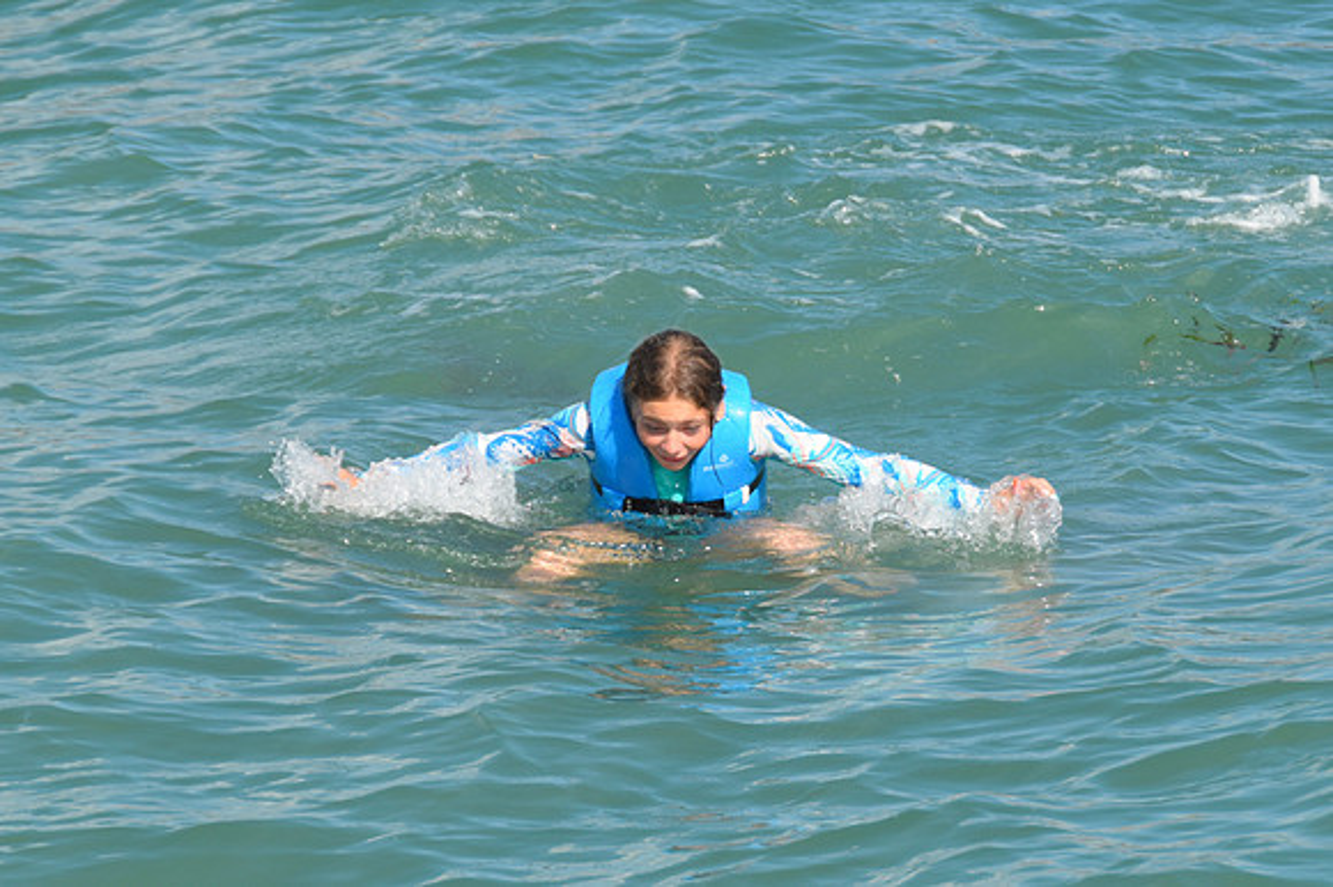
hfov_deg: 10.6
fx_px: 7216
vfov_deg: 7.0
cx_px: 666
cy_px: 444
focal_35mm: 195
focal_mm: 130
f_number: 8
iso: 250
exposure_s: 1/1000
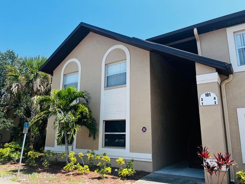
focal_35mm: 26
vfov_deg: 53.1
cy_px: 92
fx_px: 184
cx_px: 122
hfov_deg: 67.3
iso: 50
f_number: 1.6
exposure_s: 1/1404
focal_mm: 5.1
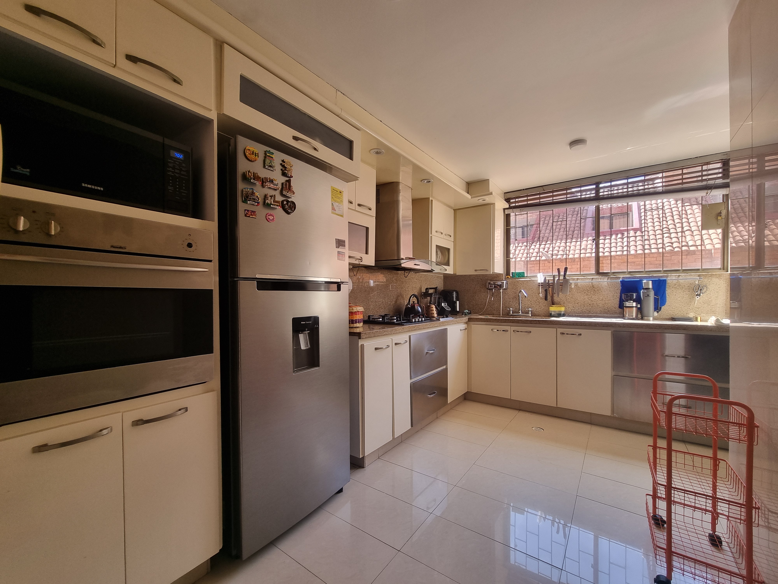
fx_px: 292
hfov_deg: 106.2
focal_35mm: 13
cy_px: 292
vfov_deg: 89.9
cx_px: 389
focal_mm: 2.2
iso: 50
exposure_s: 1/60
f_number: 2.2
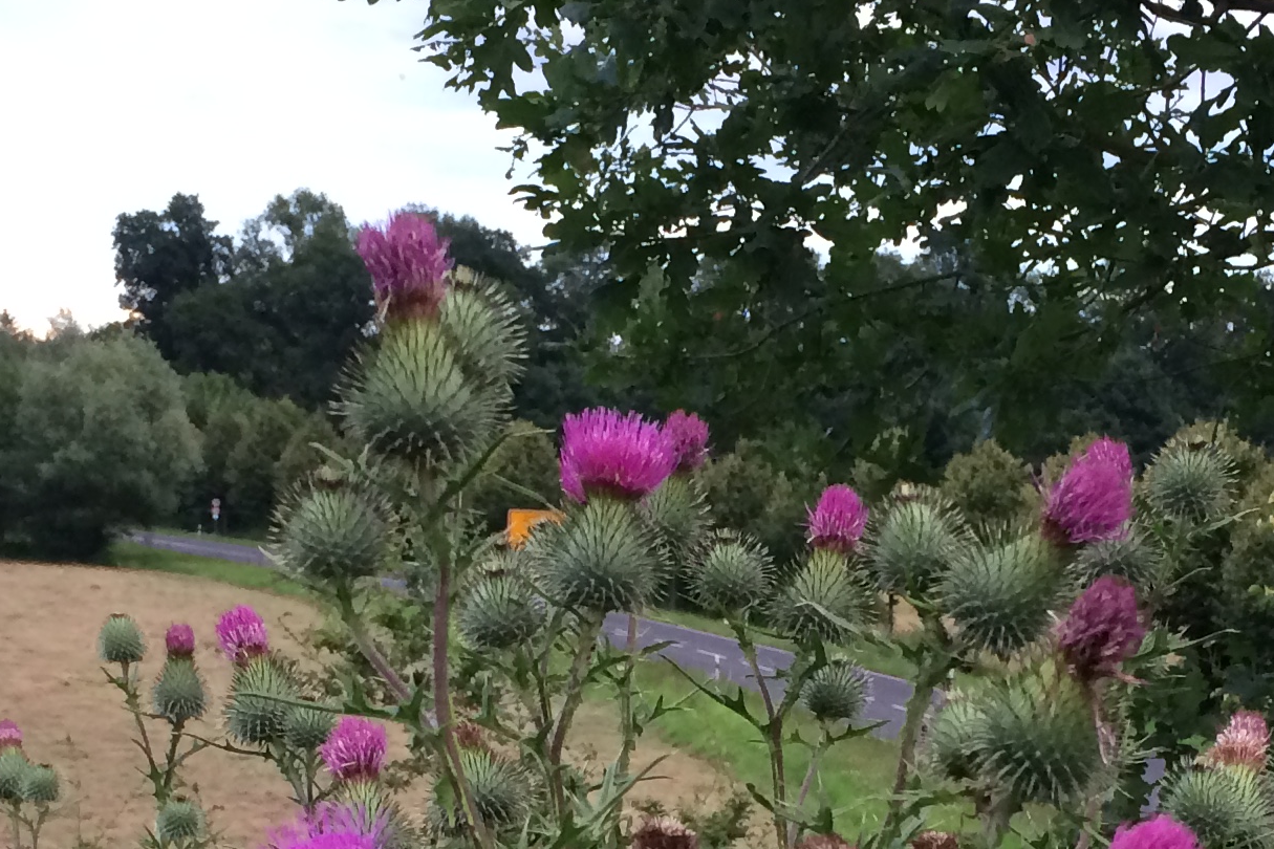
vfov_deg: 16.1
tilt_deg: -12.1
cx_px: 709
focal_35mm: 81
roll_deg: -2.2
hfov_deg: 25.0
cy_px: 1052
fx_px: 2866
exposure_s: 1/33
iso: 64
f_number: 2.2
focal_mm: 4.15
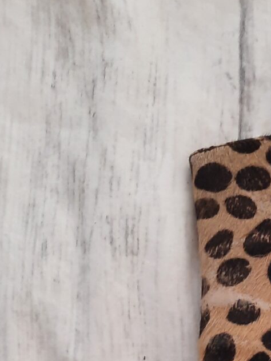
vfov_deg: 20.8
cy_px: 527
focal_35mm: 81
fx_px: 846
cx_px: 407
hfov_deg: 16.6
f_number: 2
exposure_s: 1/50
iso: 200
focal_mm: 4.6
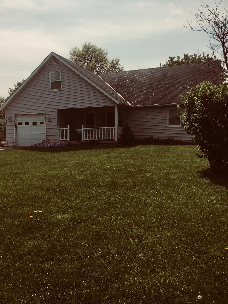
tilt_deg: -2.9
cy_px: 152
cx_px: 114
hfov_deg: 48.2
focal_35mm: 29
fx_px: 255
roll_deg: +0.9
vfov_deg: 61.7
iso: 25
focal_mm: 4.15
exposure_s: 1/2331
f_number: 2.2
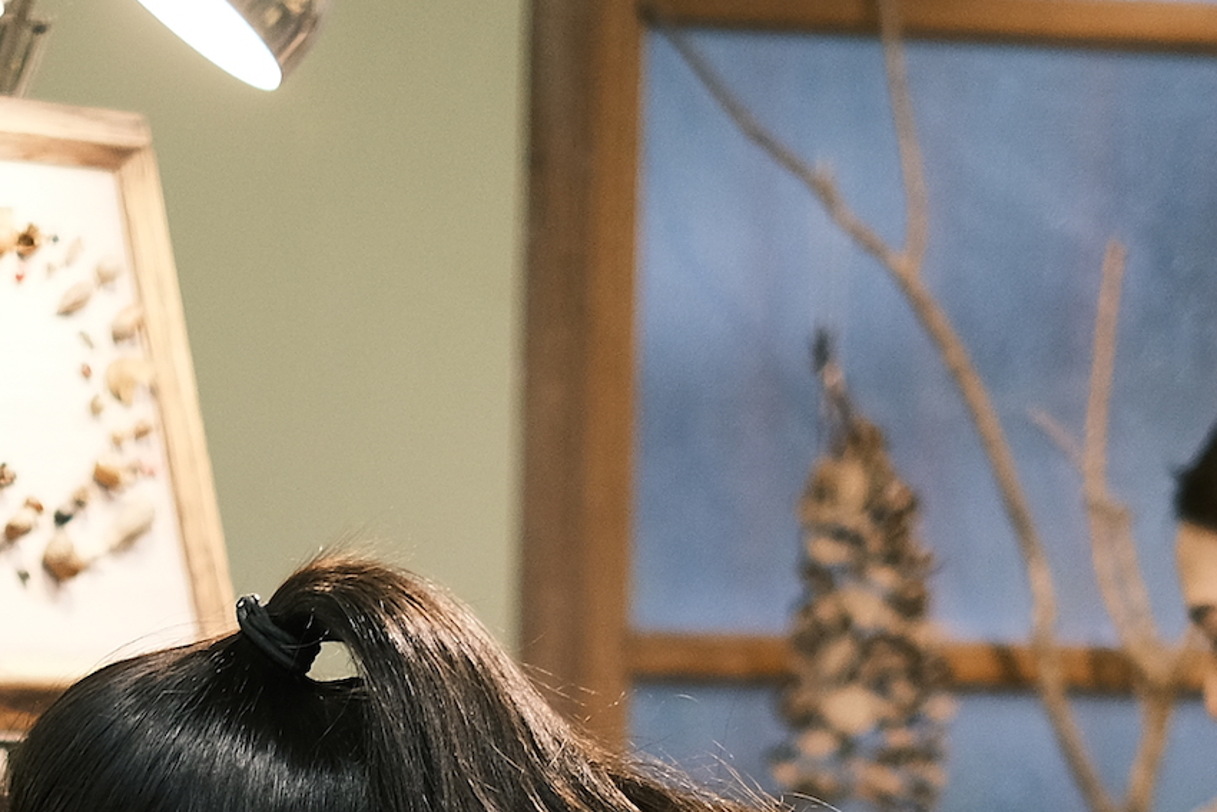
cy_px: 1424
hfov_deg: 11.0
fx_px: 6322
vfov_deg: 7.2
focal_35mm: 187
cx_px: 348
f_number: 1.4
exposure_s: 1/125
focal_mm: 35
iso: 500
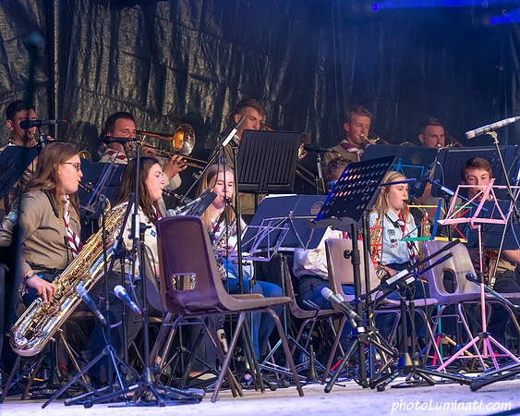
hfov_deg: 15.9
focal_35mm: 121
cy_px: 197
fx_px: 1863
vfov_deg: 12.7
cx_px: 224
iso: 2000
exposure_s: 1/125
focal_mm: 102
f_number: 4
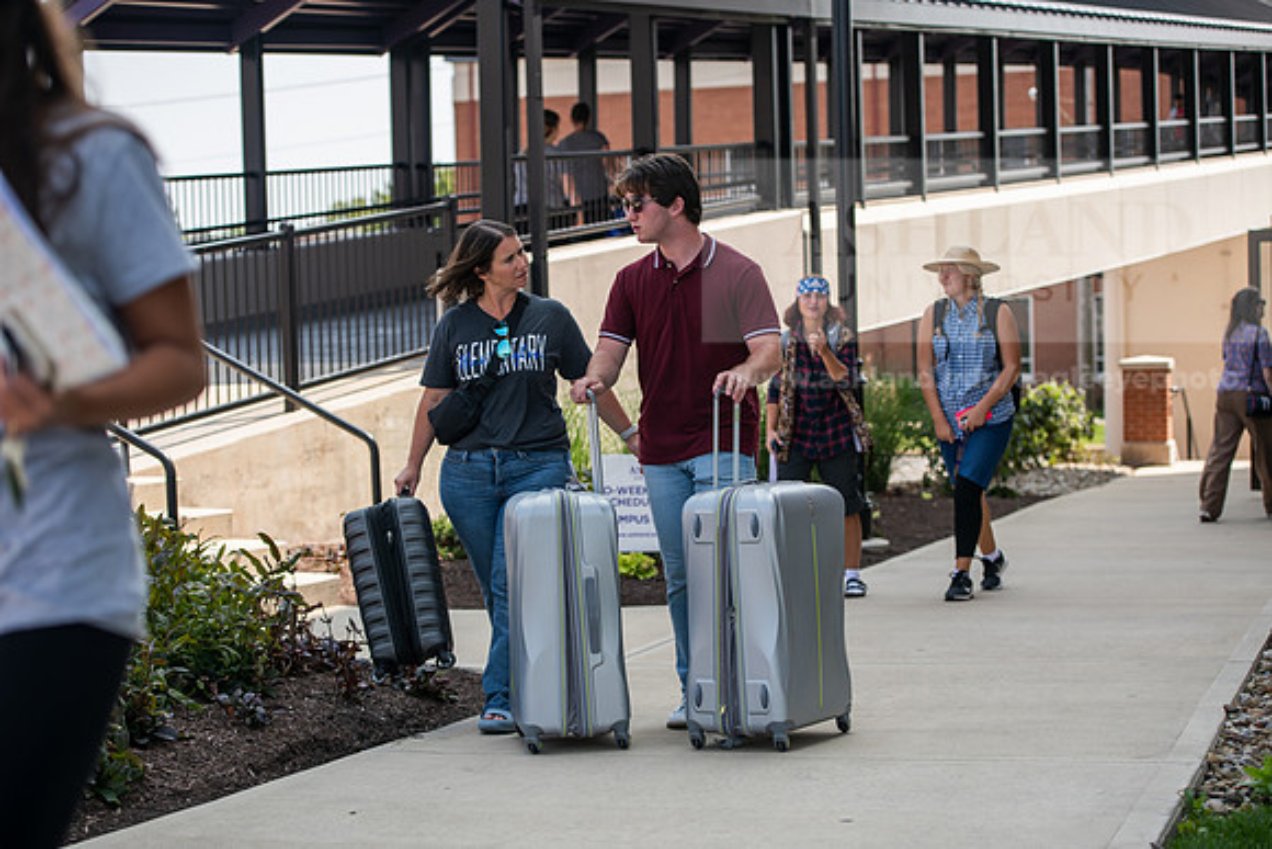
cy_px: 424
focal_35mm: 70
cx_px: 636
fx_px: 2474
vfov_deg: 19.5
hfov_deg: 28.8
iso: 64
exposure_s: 1/400
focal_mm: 70
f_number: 3.5
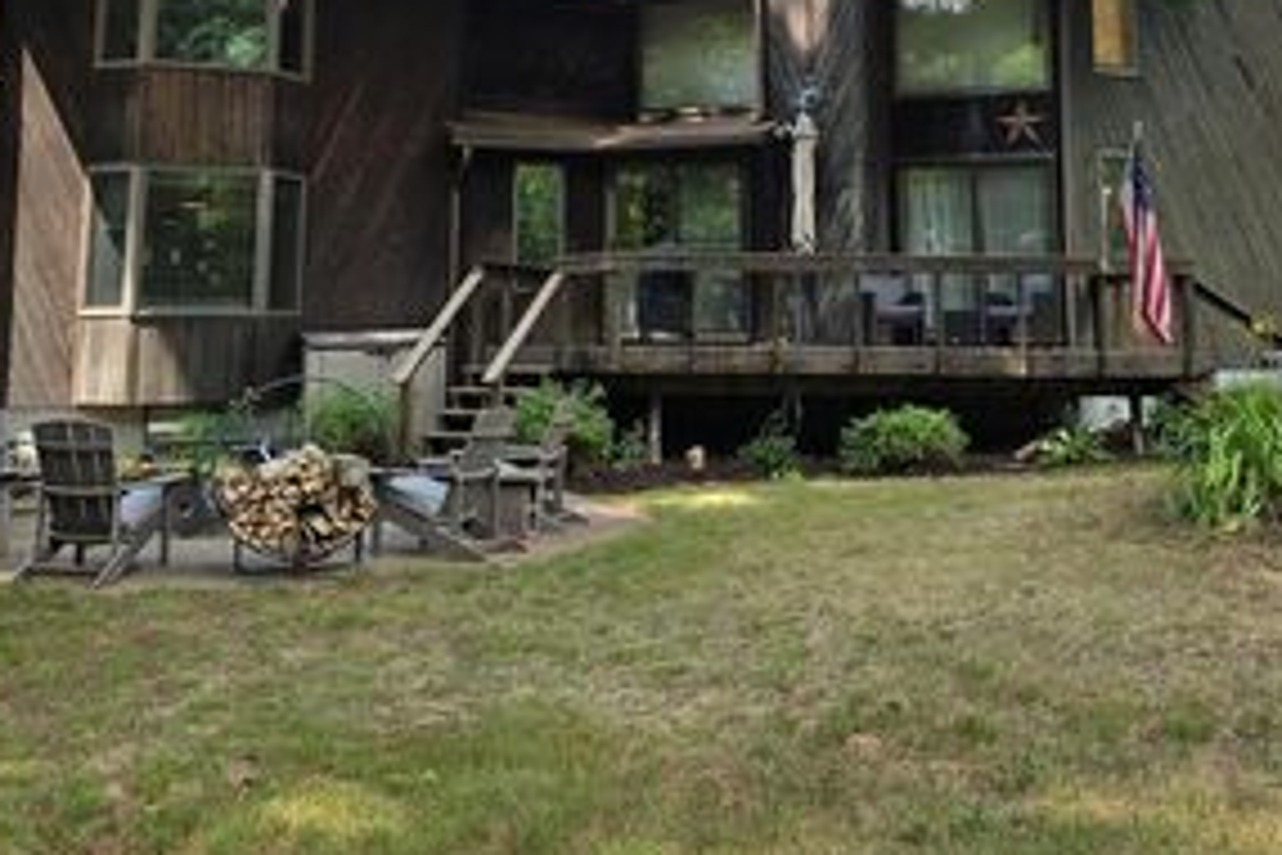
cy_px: 137
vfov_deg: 30.9
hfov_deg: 46.4
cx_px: 634
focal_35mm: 42
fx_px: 1496
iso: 12
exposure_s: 1/265
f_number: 1.7
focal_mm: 6.3
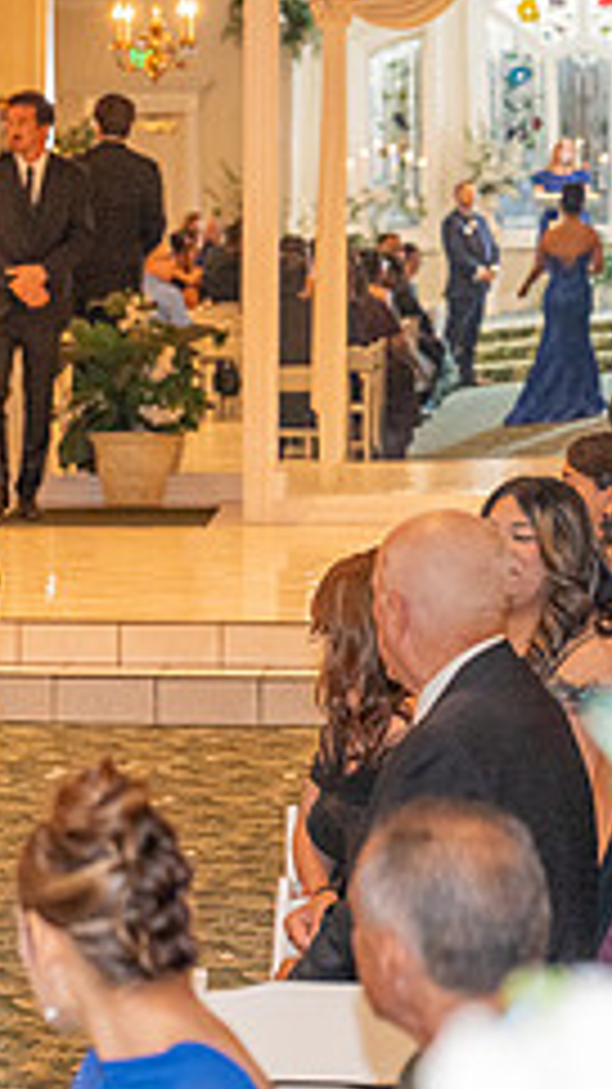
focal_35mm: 176
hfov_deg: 6.7
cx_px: -450
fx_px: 5081
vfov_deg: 12.2
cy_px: 776
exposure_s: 1/125
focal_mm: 70
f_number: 3.2
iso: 1600
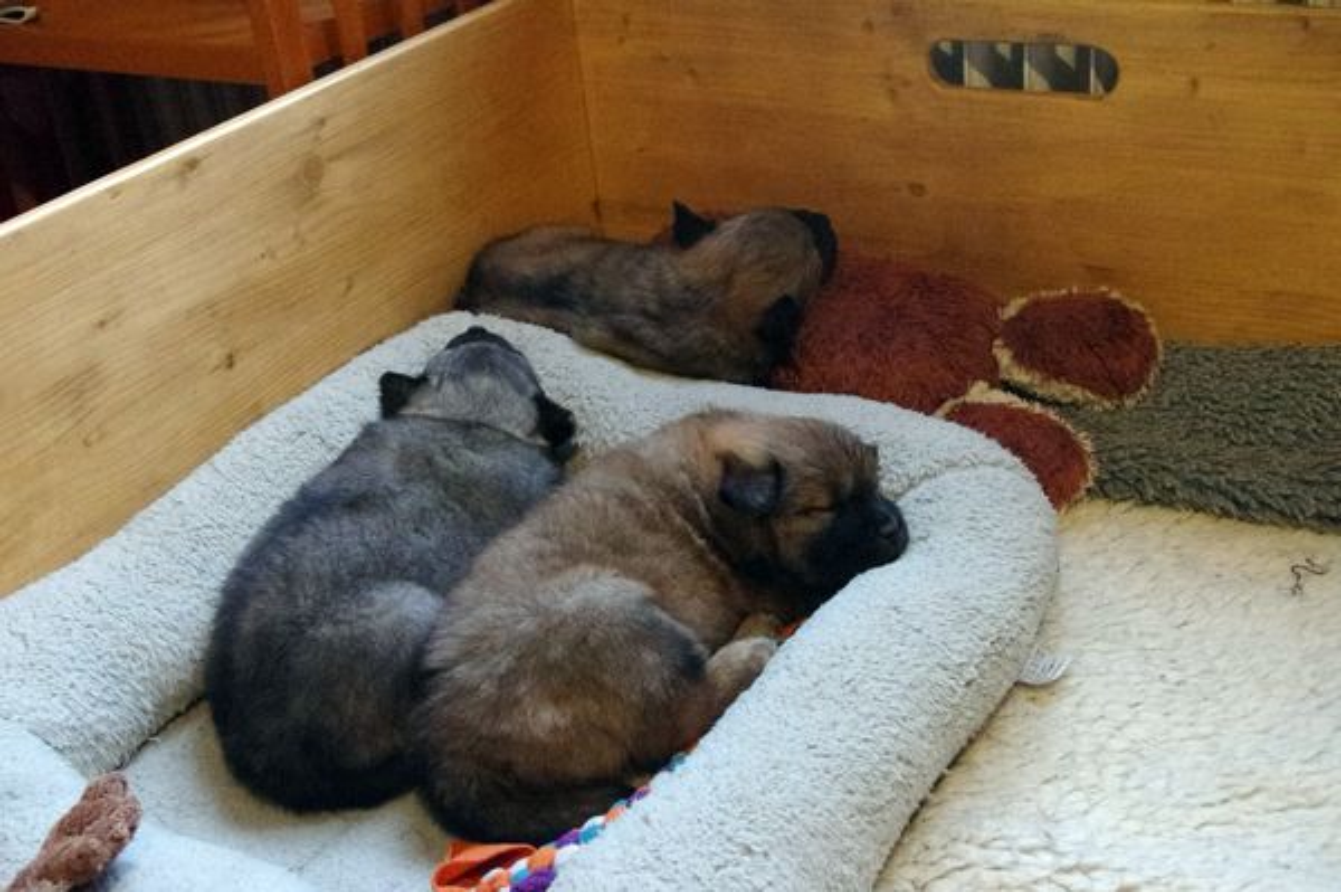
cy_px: 446
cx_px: 670
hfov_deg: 46.4
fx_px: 1563
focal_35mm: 42
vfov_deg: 31.8
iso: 6400
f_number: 5.6
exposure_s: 1/60
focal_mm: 28.13
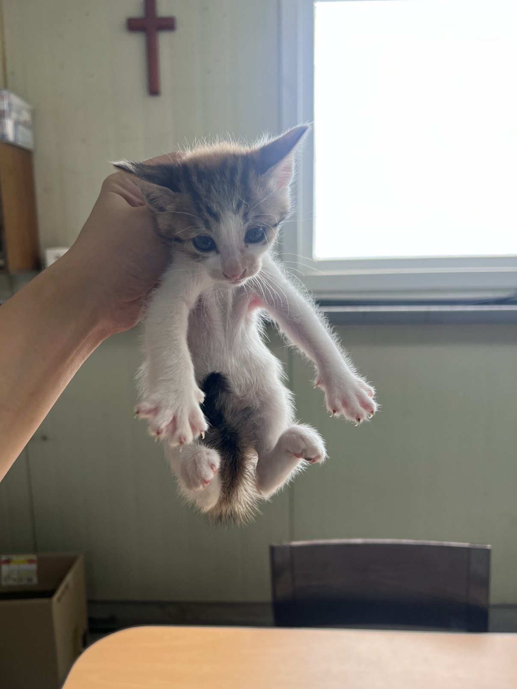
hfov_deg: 53.1
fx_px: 518
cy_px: 344
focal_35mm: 26
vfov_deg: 67.3
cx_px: 258
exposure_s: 1/243
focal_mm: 5.7
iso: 40
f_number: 1.5
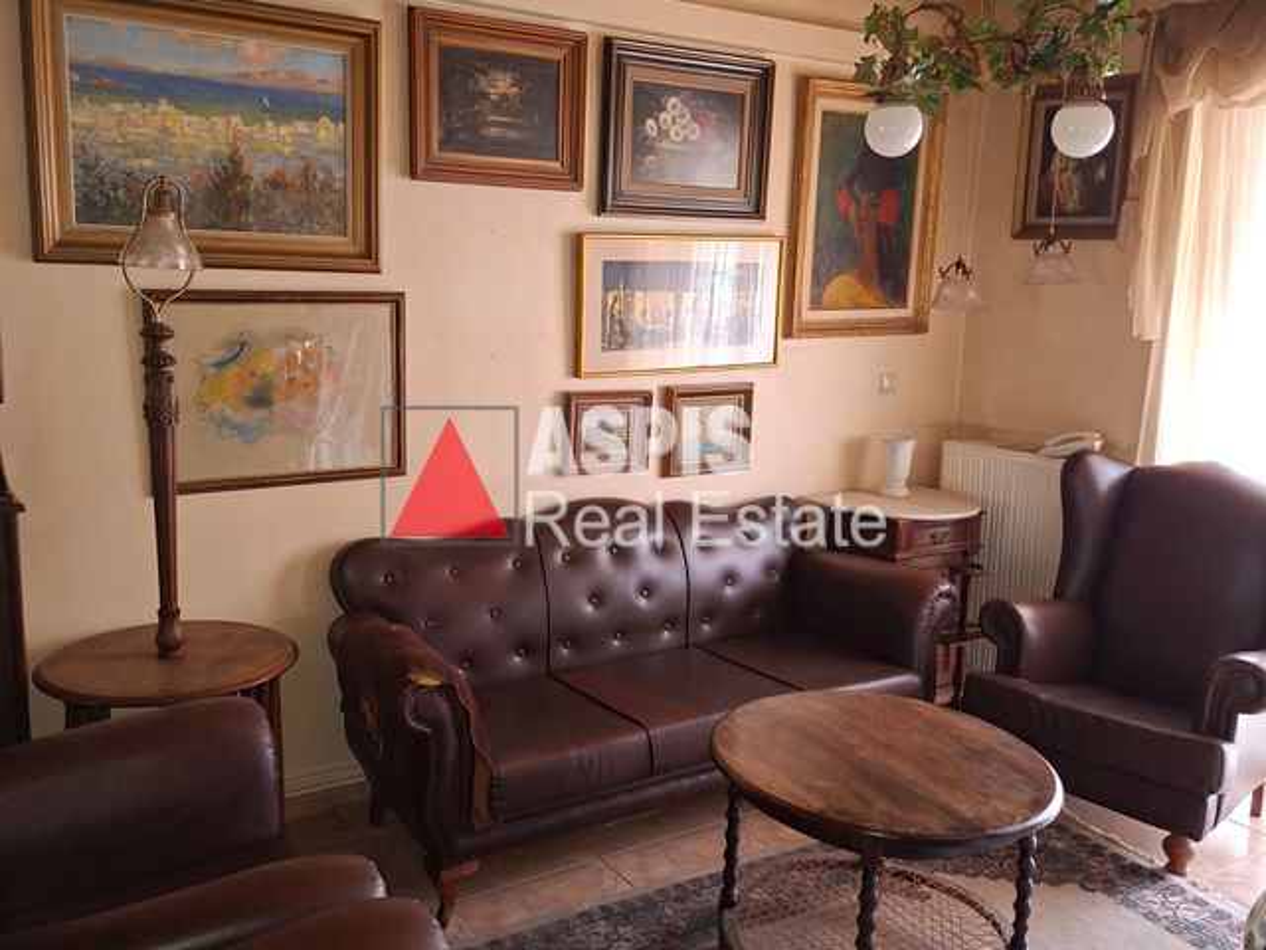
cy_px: 475
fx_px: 841
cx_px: 633
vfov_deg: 58.9
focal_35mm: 23
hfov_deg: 73.9
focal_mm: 5.54
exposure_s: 1/33
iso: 50
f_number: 1.8
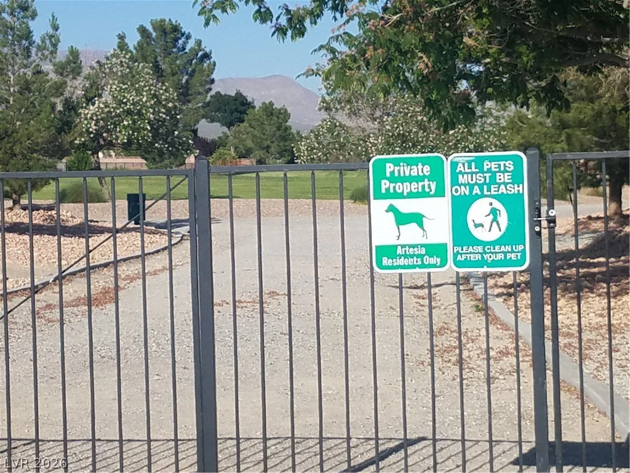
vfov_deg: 53.1
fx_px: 473
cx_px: 315
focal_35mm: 26
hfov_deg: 67.3
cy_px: 236
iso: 50
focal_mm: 4.2
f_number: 1.7
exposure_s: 1/3832
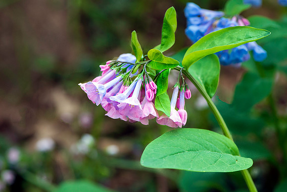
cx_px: 144
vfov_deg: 13.0
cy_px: 96
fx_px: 837
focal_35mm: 105
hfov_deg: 19.5
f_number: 8
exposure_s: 1/160
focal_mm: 105
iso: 1600
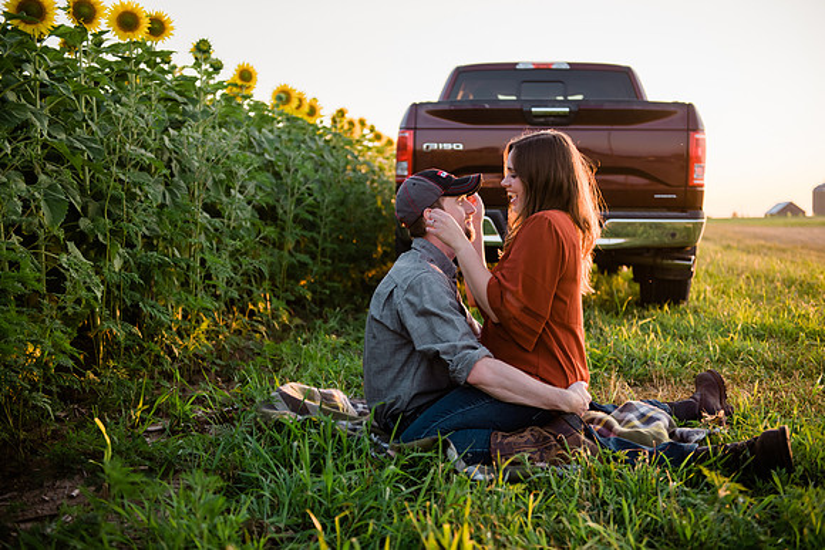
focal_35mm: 48
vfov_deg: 28.1
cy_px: 275
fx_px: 1100
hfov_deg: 41.1
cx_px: 412
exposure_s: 1/400
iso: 320
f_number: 2.8
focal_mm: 48
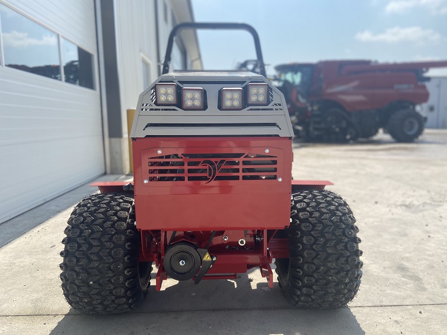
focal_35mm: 26
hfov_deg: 67.3
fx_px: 336
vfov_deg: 53.1
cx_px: 224
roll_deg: +1.3
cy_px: 168
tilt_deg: -7.9
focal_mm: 4.25
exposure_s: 1/2890
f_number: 1.8
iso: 32
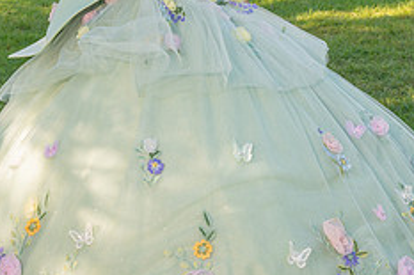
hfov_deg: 17.5
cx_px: 195
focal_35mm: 117
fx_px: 1345
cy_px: -56
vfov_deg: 11.5
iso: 200
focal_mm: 47
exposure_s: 1/200
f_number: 7.1
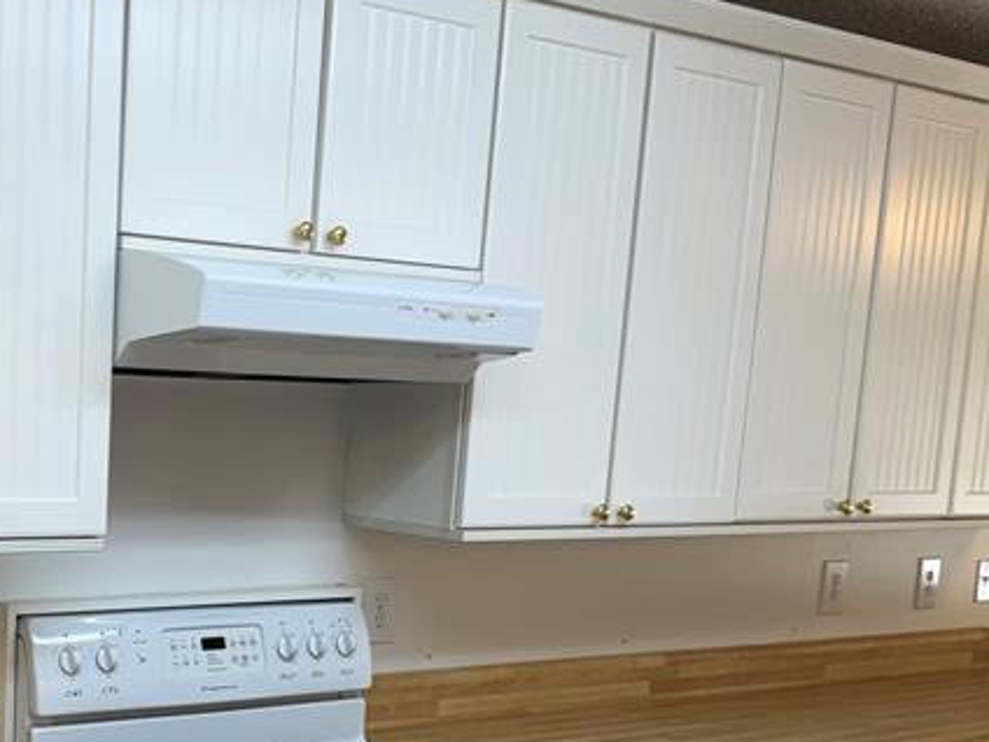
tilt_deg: -7.7
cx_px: 133
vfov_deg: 24.6
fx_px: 1657
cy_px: 646
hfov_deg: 31.9
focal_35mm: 58
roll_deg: -2.0
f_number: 1.78
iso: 64
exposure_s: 1/120
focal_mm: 6.76
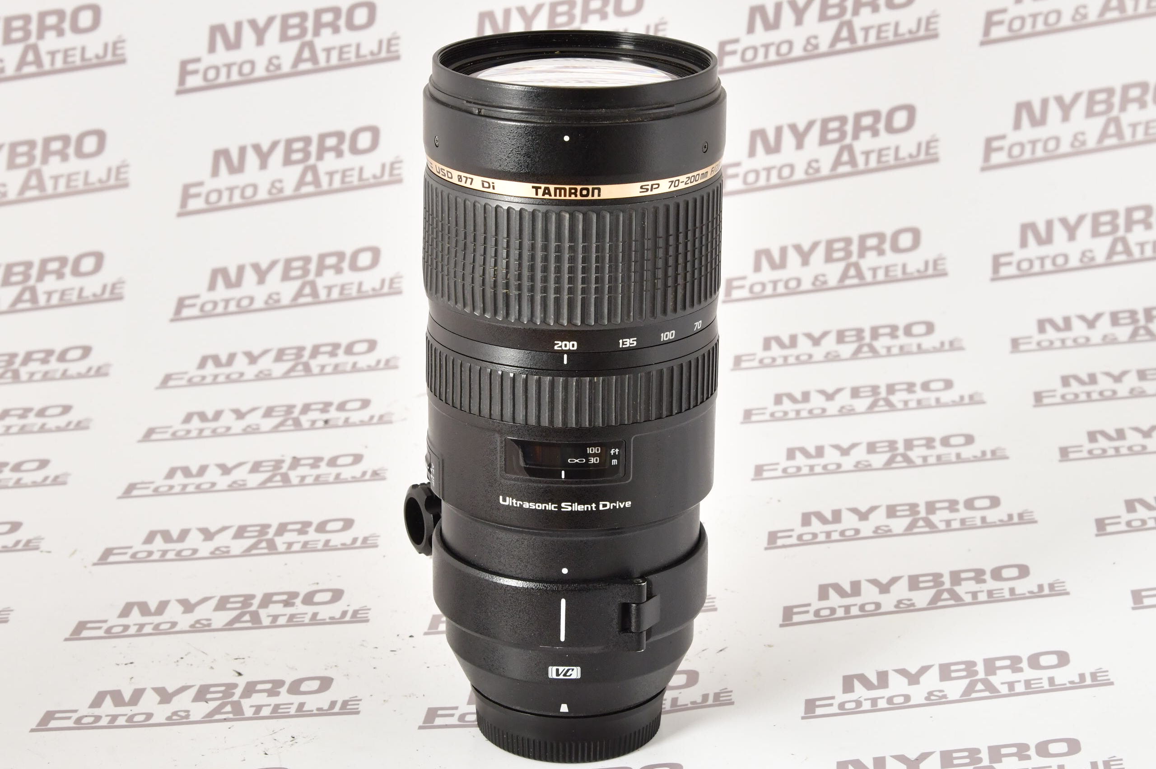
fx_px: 1765
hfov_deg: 36.3
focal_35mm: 55
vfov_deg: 24.6
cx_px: 578
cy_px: 384
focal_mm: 55
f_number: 11
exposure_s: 1/200
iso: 1000
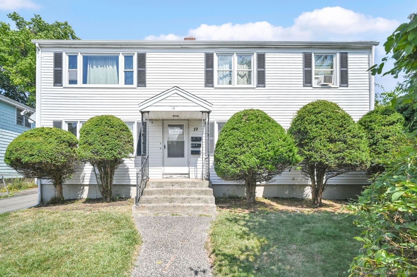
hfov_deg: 96.8
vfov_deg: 73.7
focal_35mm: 16
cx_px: 208
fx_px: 185
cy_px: 138
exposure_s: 1/1000
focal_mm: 16
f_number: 8
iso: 400
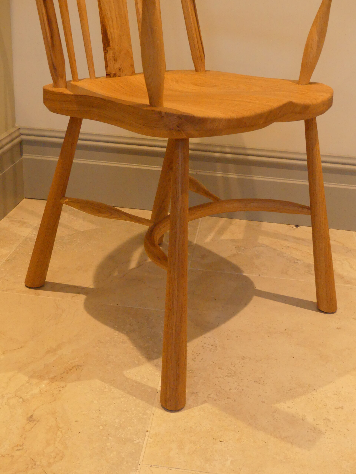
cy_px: 237
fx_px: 617
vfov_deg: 42.1
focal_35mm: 45
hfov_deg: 32.2
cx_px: 178
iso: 1000
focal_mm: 8.1
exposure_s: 1/80
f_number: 2.8
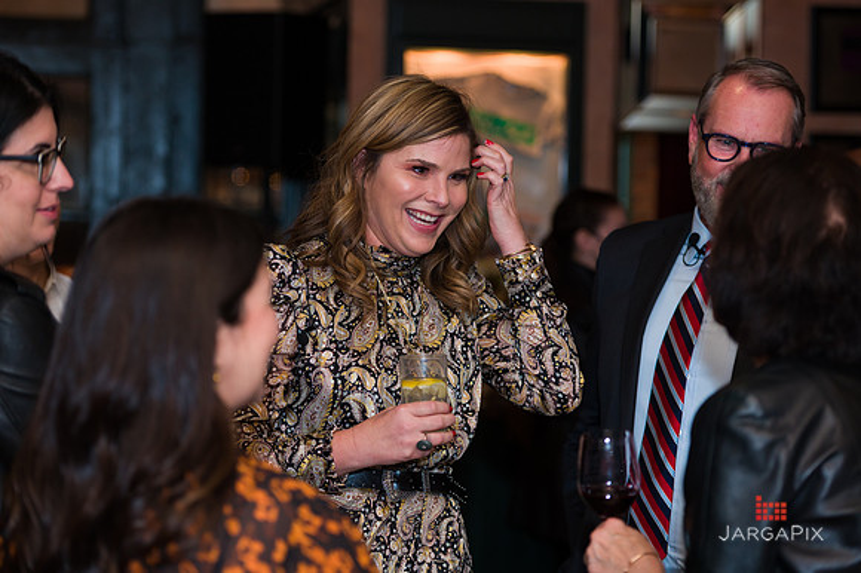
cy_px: 286
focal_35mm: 95
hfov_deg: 21.5
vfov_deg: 14.4
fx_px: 2271
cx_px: 430
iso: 1600
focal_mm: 95
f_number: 3.2
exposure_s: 1/125
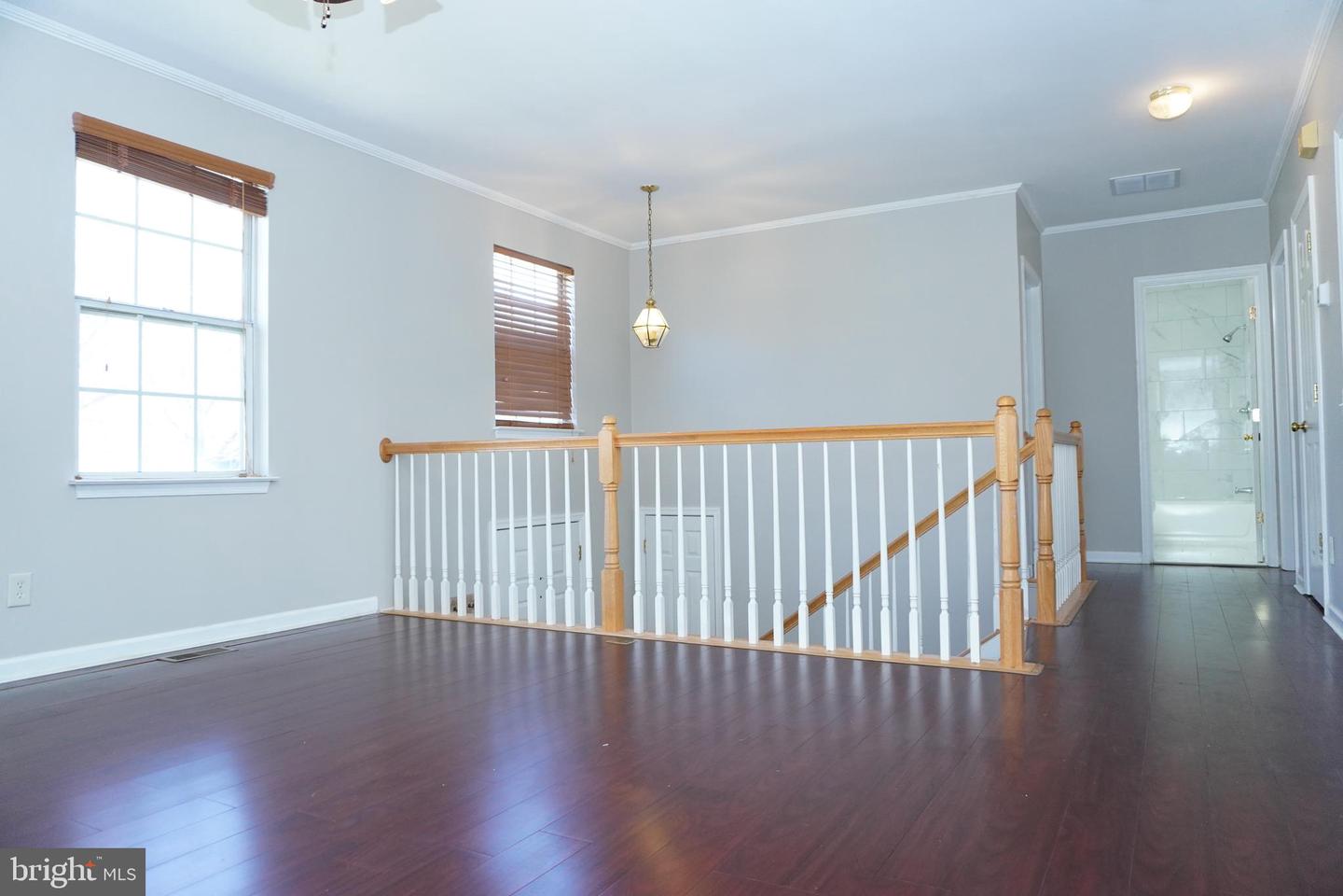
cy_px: 448
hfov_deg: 73.7
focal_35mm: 24
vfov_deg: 53.1
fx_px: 895
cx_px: 672
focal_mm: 16
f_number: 4
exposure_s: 1/160
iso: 1250
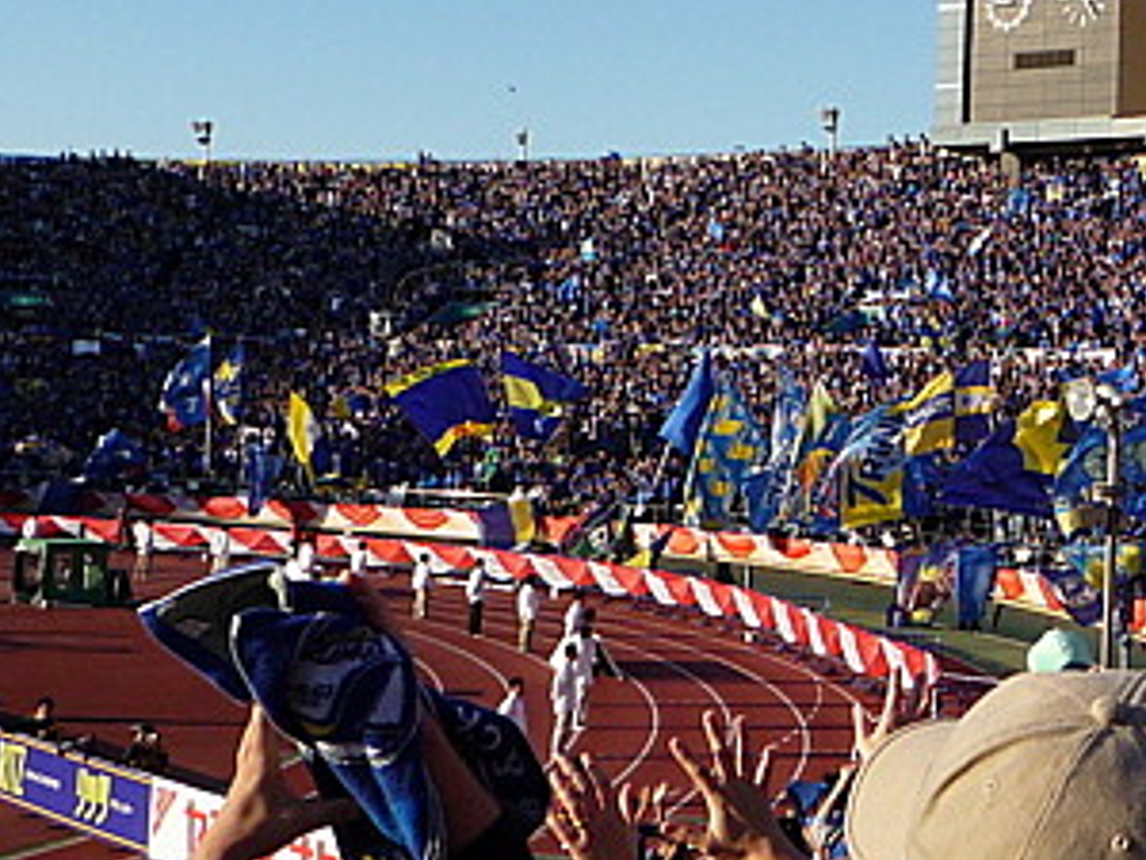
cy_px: 279
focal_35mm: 48
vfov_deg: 30.0
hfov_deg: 39.0
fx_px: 1589
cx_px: 795
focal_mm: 4.4
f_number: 4
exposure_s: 1/640
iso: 100
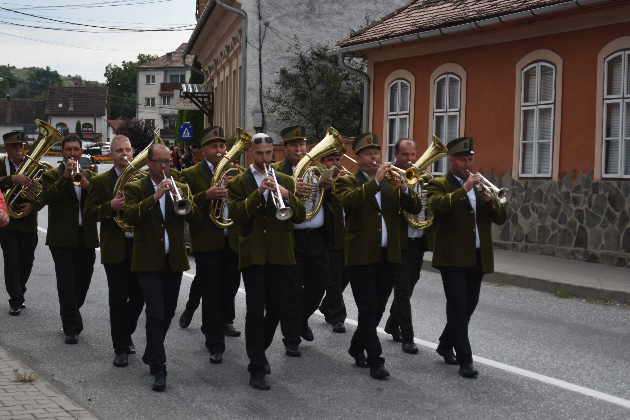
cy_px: 210
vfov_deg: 16.6
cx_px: 315
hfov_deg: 24.6
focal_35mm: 82
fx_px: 1444
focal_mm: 55
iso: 500
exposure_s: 1/1600
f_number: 5.6
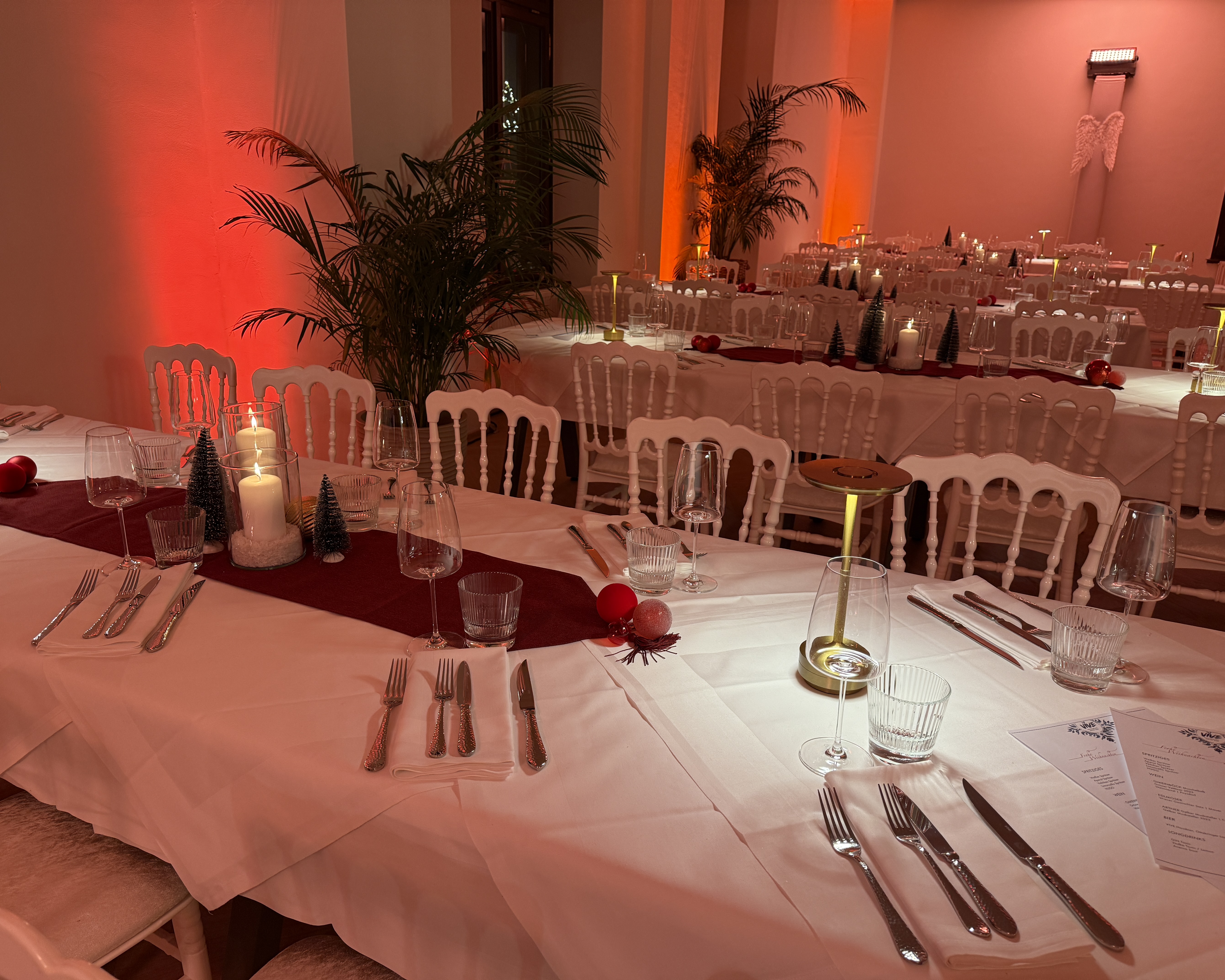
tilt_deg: -17.7
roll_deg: -0.9
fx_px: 906
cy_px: 490
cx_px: 584
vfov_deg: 56.8
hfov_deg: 68.1
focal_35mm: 25
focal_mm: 6.76
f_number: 1.78
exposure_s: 1/95
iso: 200
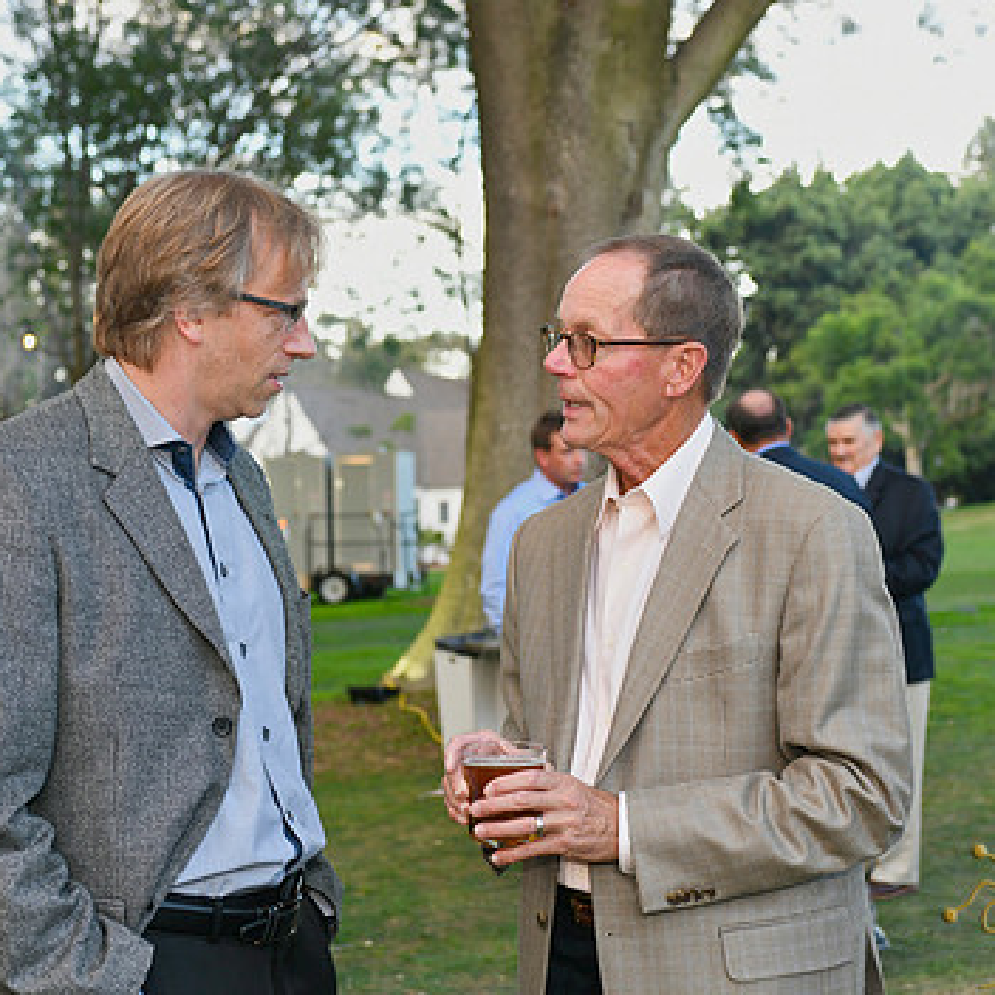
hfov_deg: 27.3
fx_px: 2049
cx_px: 529
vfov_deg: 27.3
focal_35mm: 63
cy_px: 479
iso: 500
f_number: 4
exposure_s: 1/125
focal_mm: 45
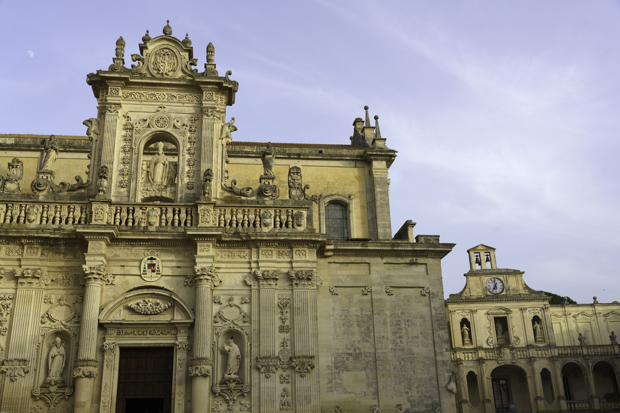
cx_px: 310
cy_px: 206
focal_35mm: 37
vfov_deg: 36.2
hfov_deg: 52.3
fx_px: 632
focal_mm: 36.7
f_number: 6.3
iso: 80
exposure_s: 1/250
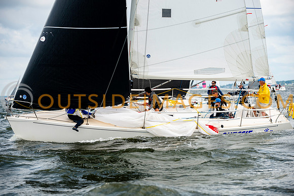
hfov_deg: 15.8
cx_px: 147
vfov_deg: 10.6
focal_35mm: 130
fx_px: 1062
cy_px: 98
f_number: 5
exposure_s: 1/1000
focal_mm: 130
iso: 250
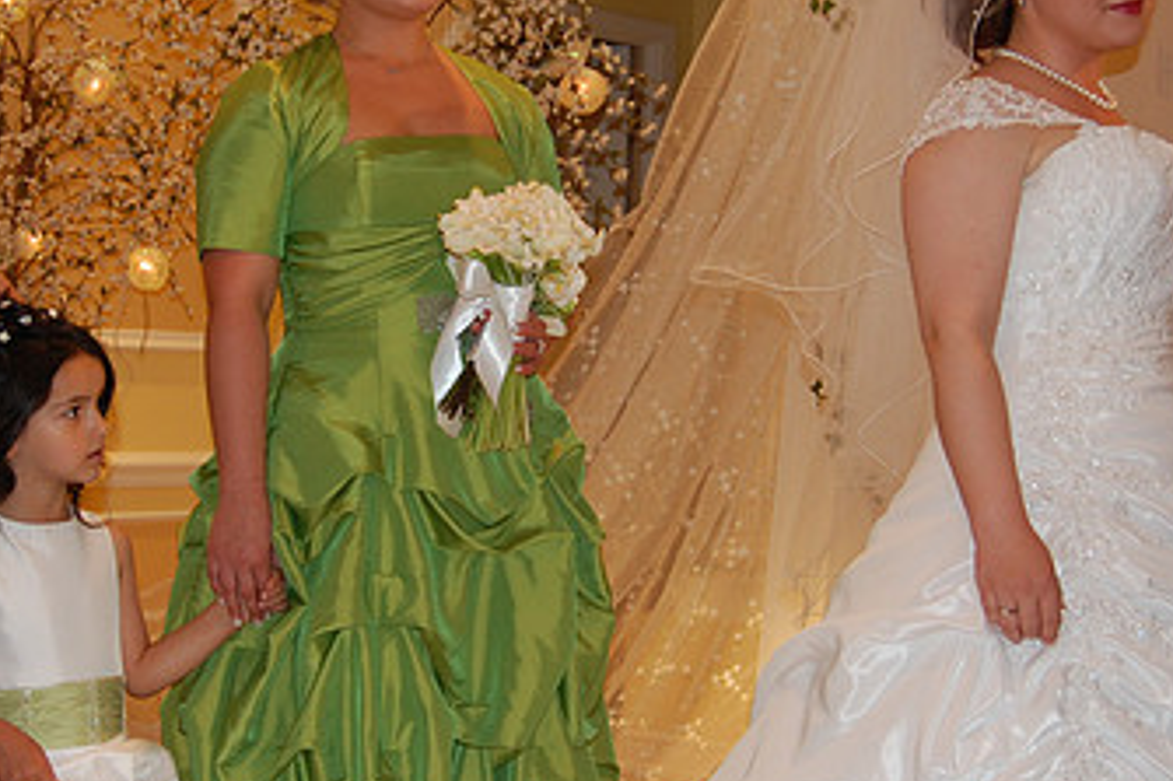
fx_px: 2540
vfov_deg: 17.5
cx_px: 473
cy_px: 329
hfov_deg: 26.0
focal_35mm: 78
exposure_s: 1/60
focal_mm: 30
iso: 400
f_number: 4.2
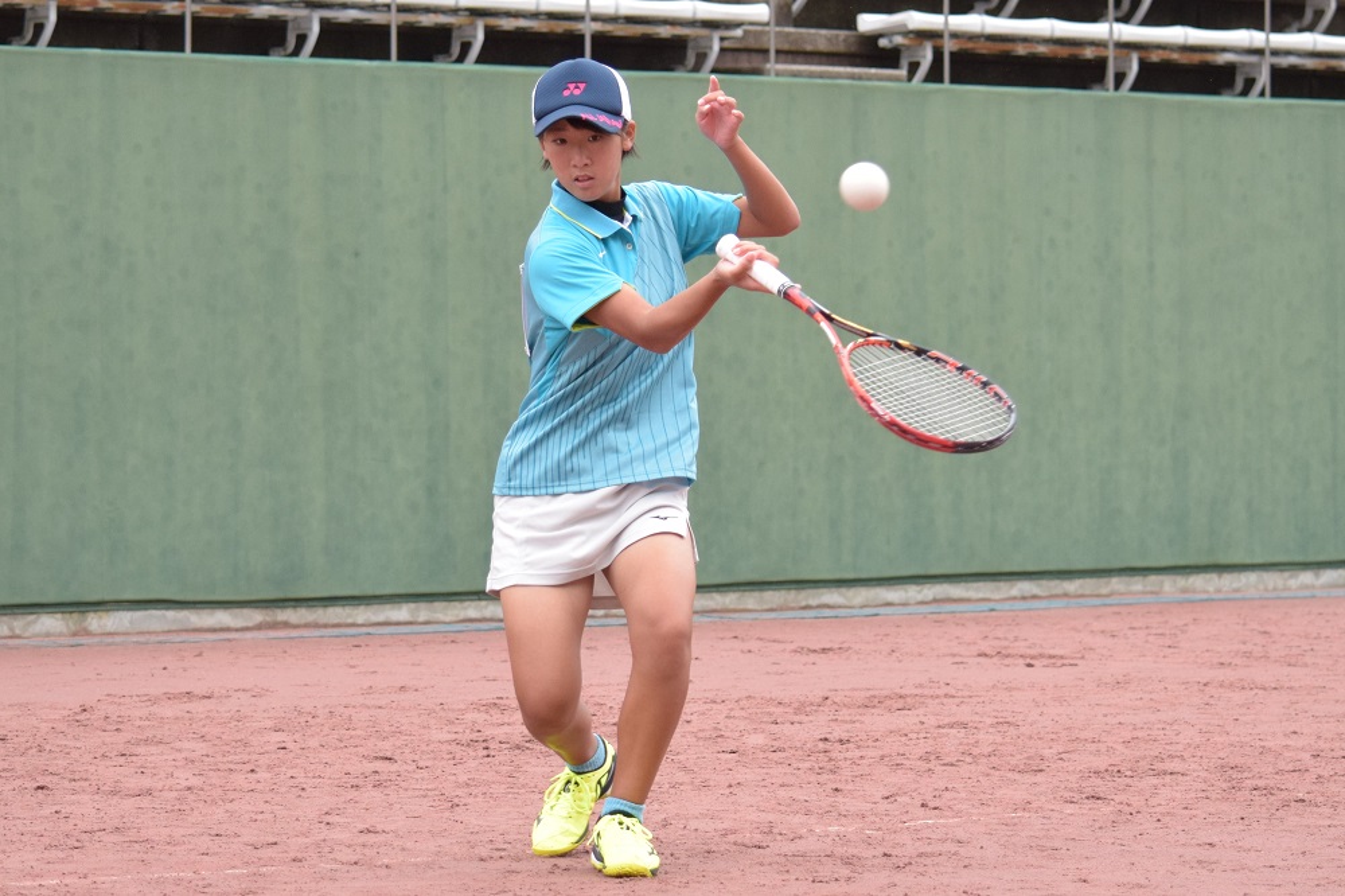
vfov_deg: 13.0
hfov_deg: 19.5
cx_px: 672
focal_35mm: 105
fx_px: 3921
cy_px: 448
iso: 1250
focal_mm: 70
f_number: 4.5
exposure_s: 1/1250
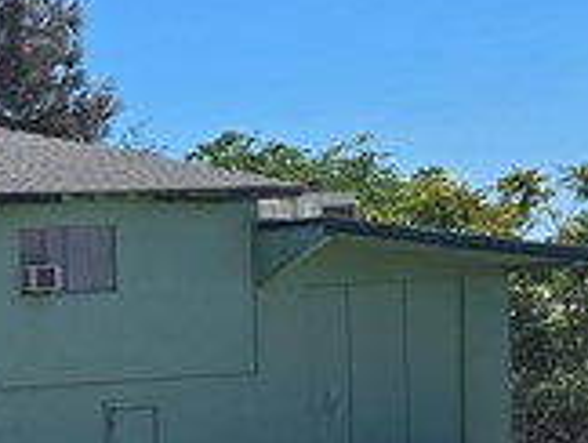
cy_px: 625
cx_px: -864
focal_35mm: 145
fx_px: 2467
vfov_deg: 10.0
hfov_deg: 11.2
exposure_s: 1/994
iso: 12
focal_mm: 6.3
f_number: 1.7
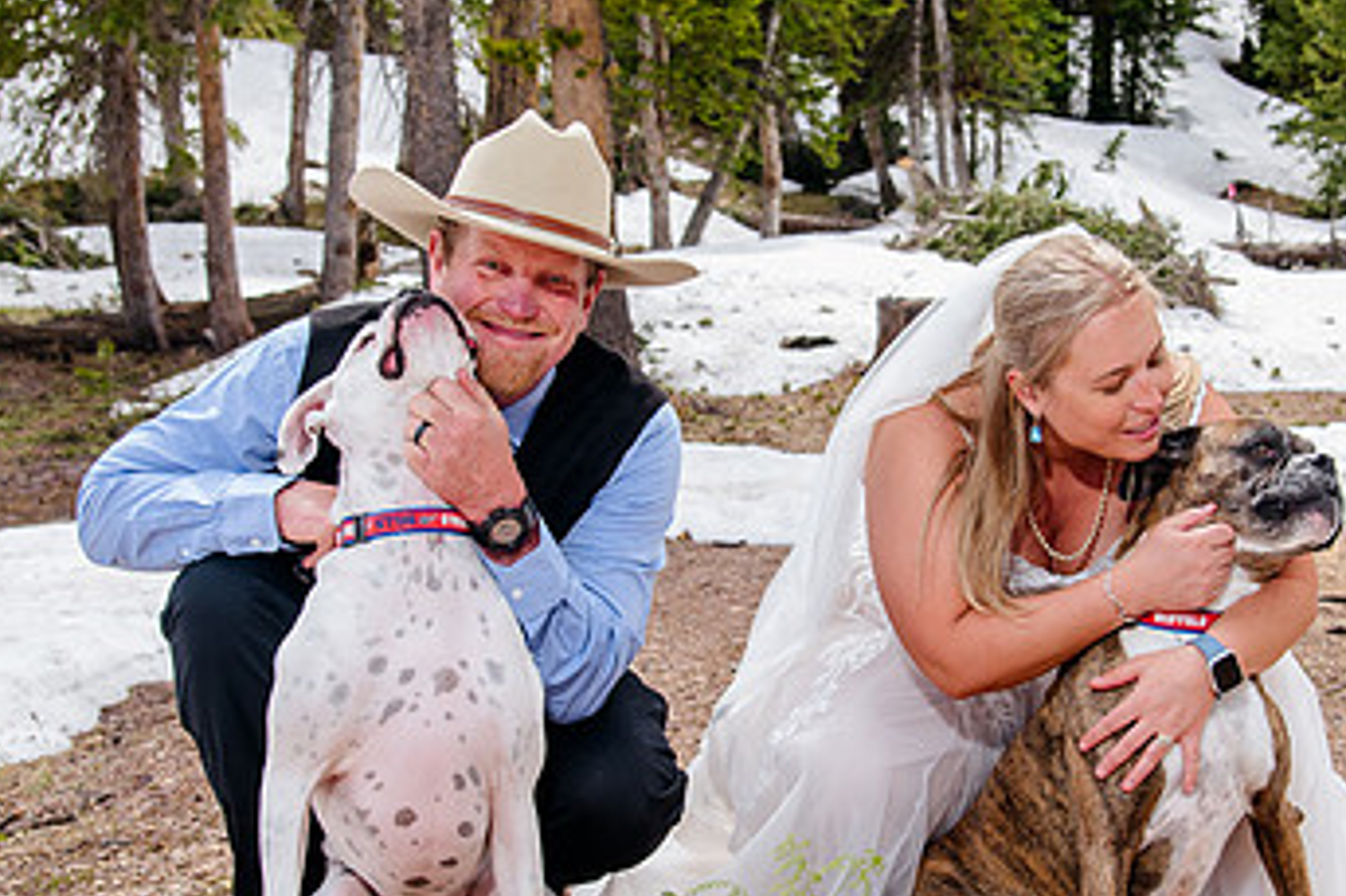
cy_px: 505
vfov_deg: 17.9
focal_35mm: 76
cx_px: 808
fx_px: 2840
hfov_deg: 26.6
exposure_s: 1/200
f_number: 6.3
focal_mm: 38
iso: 400
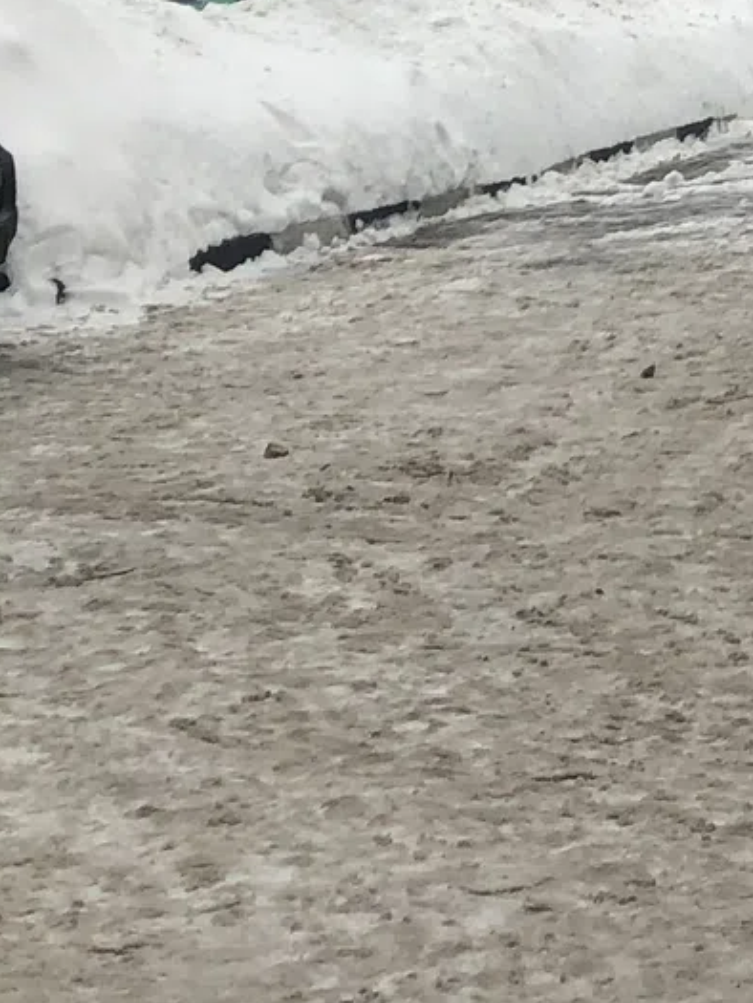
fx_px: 3711
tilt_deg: +8.0
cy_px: -579
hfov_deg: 10.8
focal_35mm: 128
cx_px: 1418
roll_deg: +0.4
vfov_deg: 14.2
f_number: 1.8
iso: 20
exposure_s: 1/123
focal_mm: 4
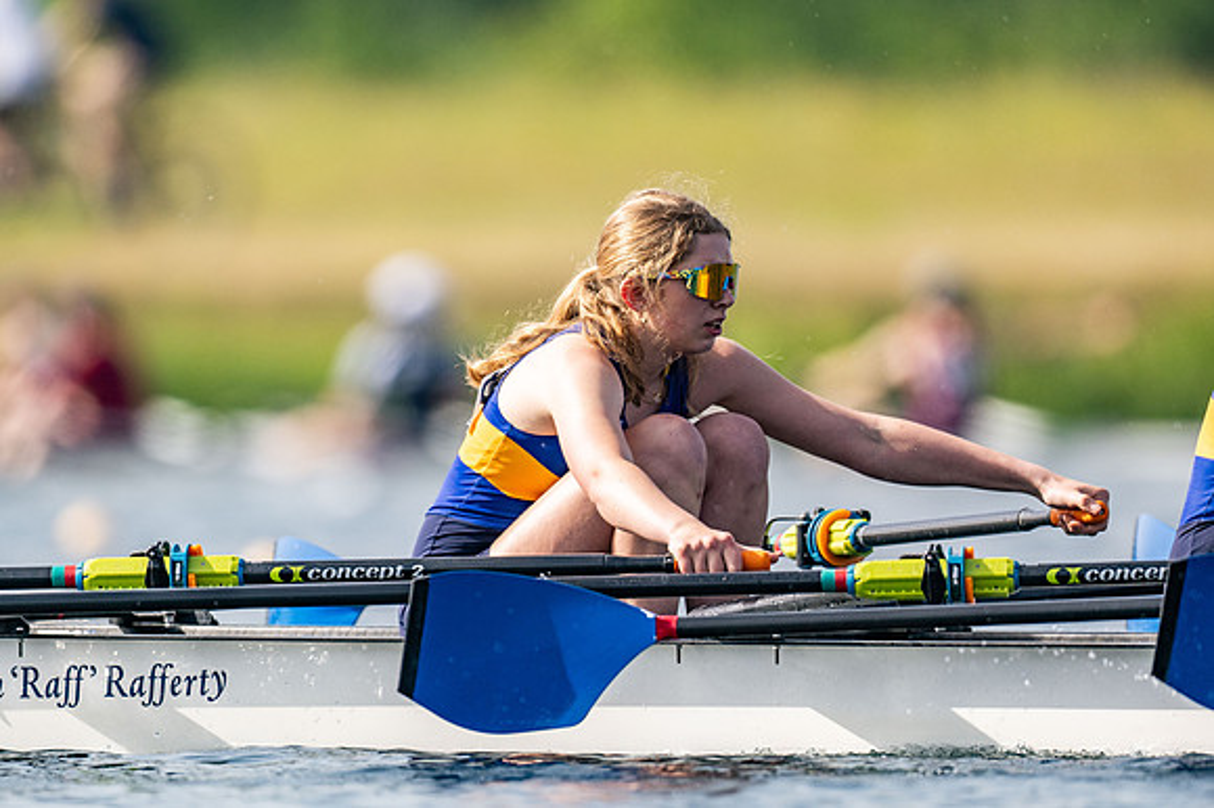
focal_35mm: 900
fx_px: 30332
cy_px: 404
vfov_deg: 1.5
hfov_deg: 2.3
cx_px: 607
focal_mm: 600
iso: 180
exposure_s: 1/2500
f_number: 4
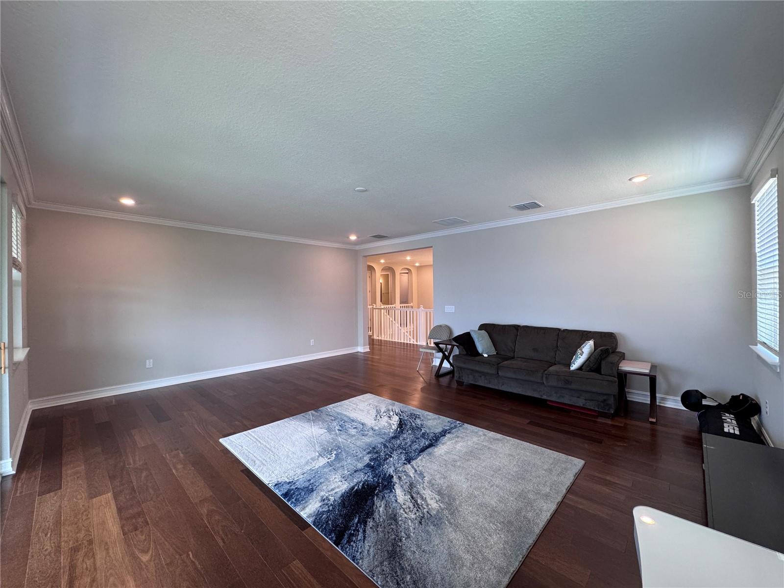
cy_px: 294
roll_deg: +0.3
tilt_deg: -0.7
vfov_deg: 85.7
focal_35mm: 14
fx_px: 317
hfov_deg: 102.1
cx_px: 392
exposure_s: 1/120
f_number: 2.2
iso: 200
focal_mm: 2.22
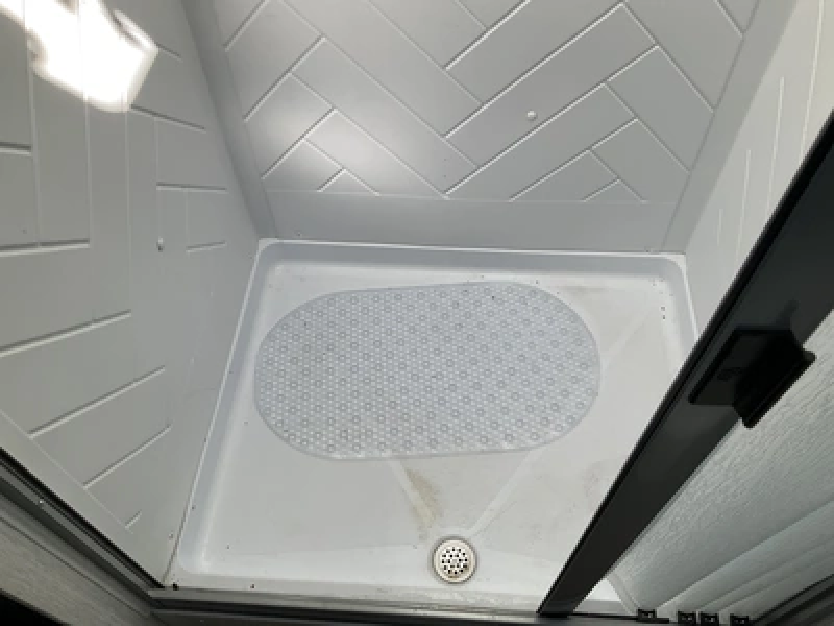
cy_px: 313
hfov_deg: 61.7
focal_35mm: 29
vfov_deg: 48.2
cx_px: 417
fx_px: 699
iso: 20
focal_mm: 3
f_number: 1.8
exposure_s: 1/158
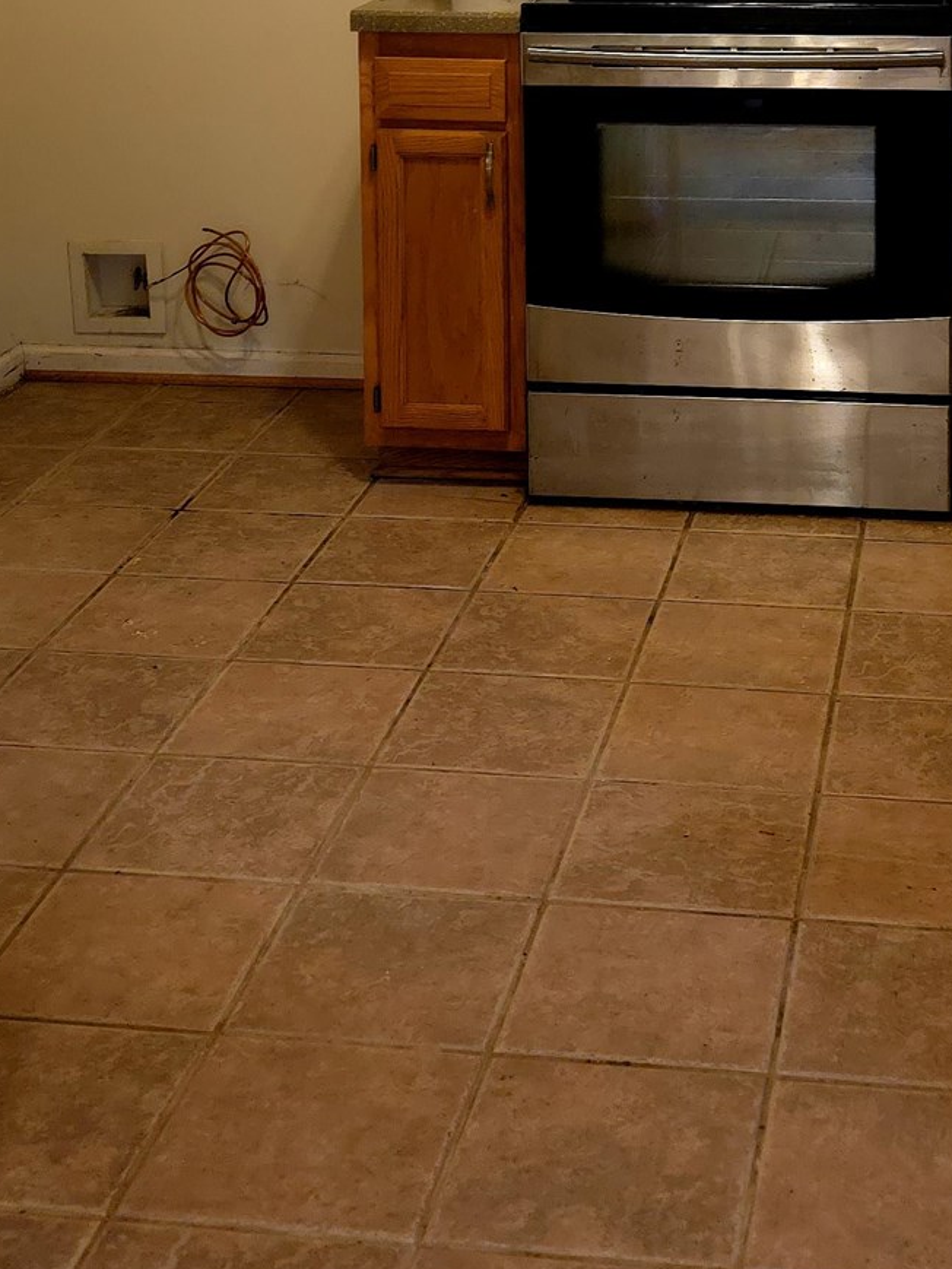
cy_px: 44
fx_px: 2236
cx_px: 645
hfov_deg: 23.9
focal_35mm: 61
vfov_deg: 29.8
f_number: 1.7
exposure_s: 1/24
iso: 320
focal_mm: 6.3
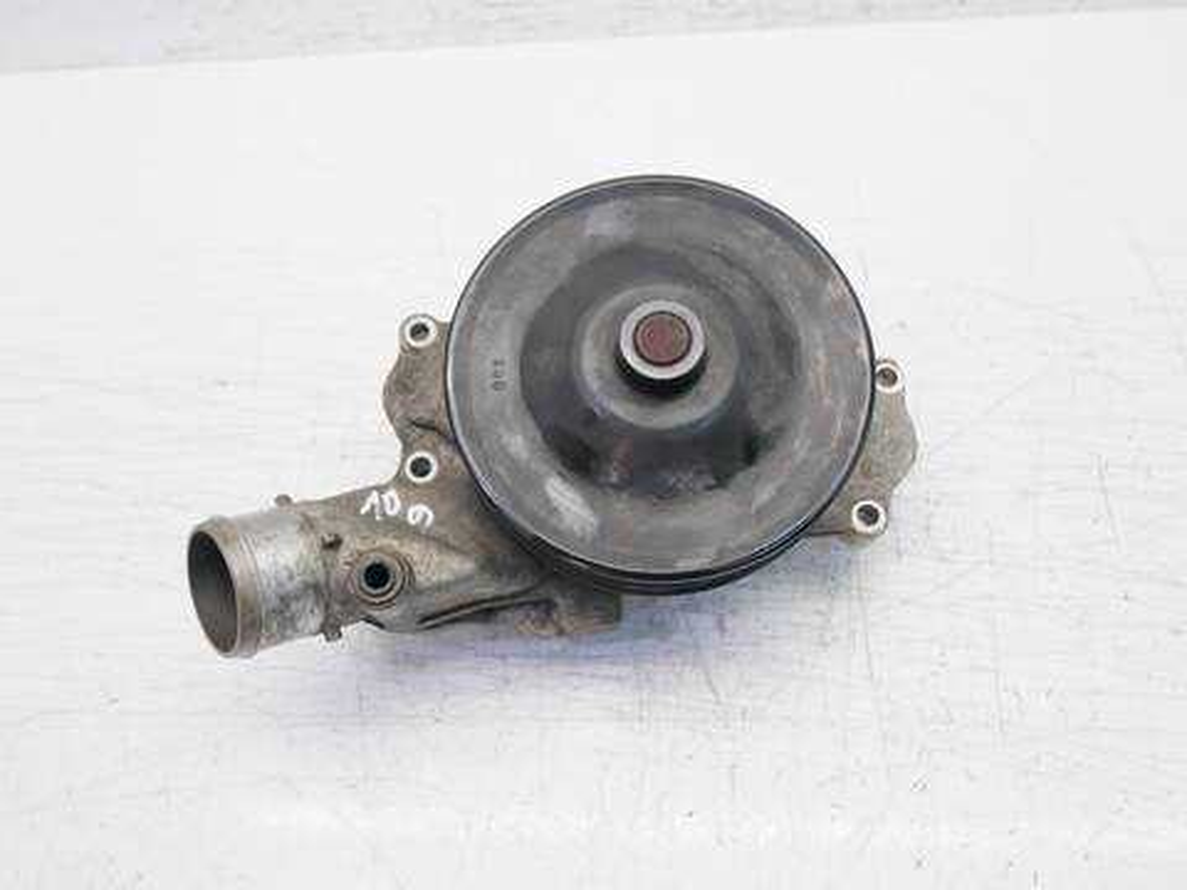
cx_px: 594
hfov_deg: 54.0
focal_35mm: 34
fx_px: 1166
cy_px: 445
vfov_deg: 41.8
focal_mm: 17
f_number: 4
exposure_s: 1/80
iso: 200
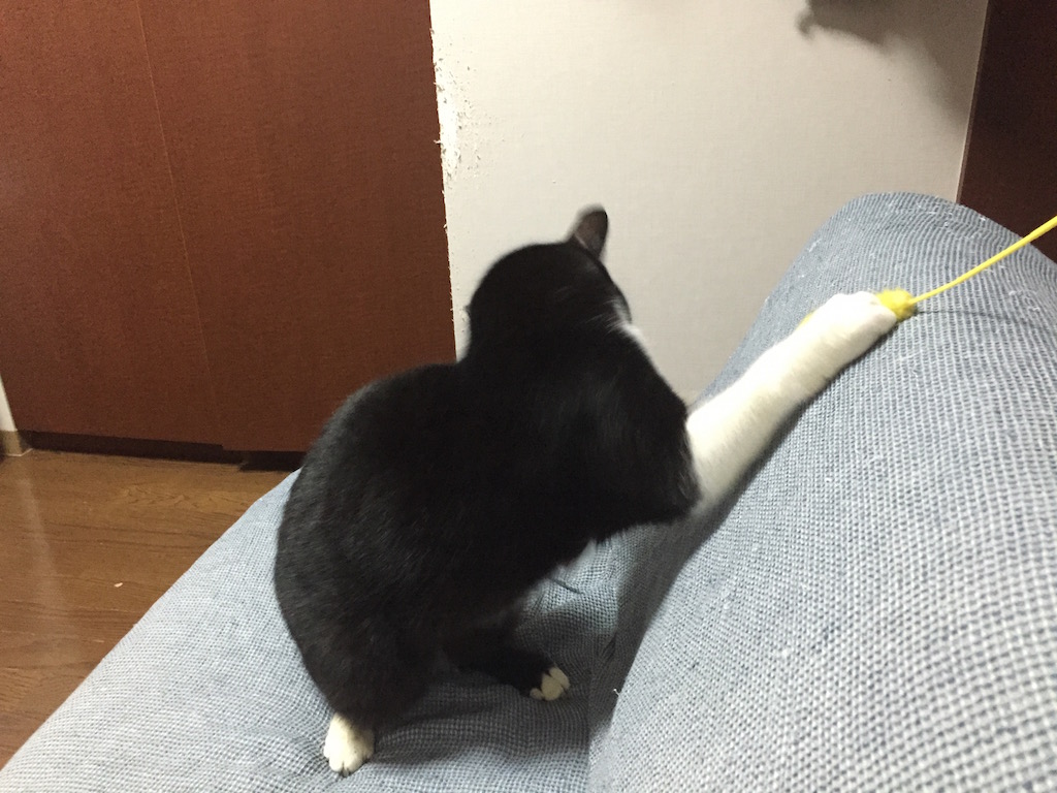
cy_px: 396
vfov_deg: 48.2
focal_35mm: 29
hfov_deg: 61.7
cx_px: 528
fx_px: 886
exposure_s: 1/15
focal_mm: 4.15
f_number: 2.2
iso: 320
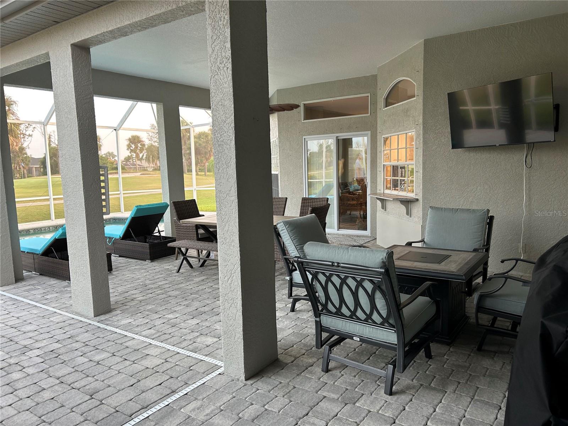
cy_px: 213
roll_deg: +1.8
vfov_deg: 53.1
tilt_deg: -7.8
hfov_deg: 67.3
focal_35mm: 26
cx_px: 284
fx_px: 427
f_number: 1.5
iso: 64
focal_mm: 5.7
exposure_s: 1/60
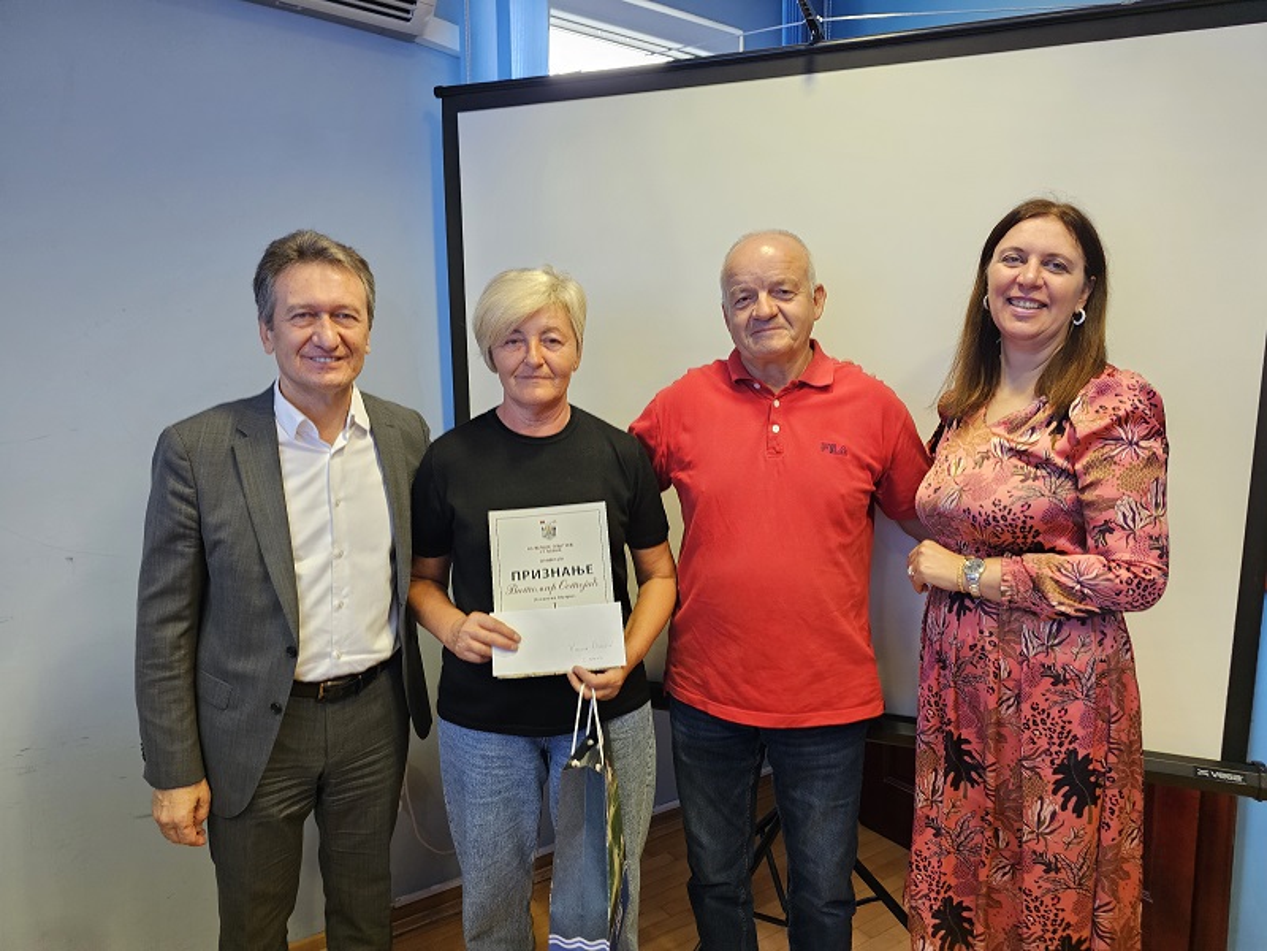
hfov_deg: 73.9
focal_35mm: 23
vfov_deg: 58.9
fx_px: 842
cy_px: 476
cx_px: 634
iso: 500
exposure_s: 1/100
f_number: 1.7
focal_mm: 6.3
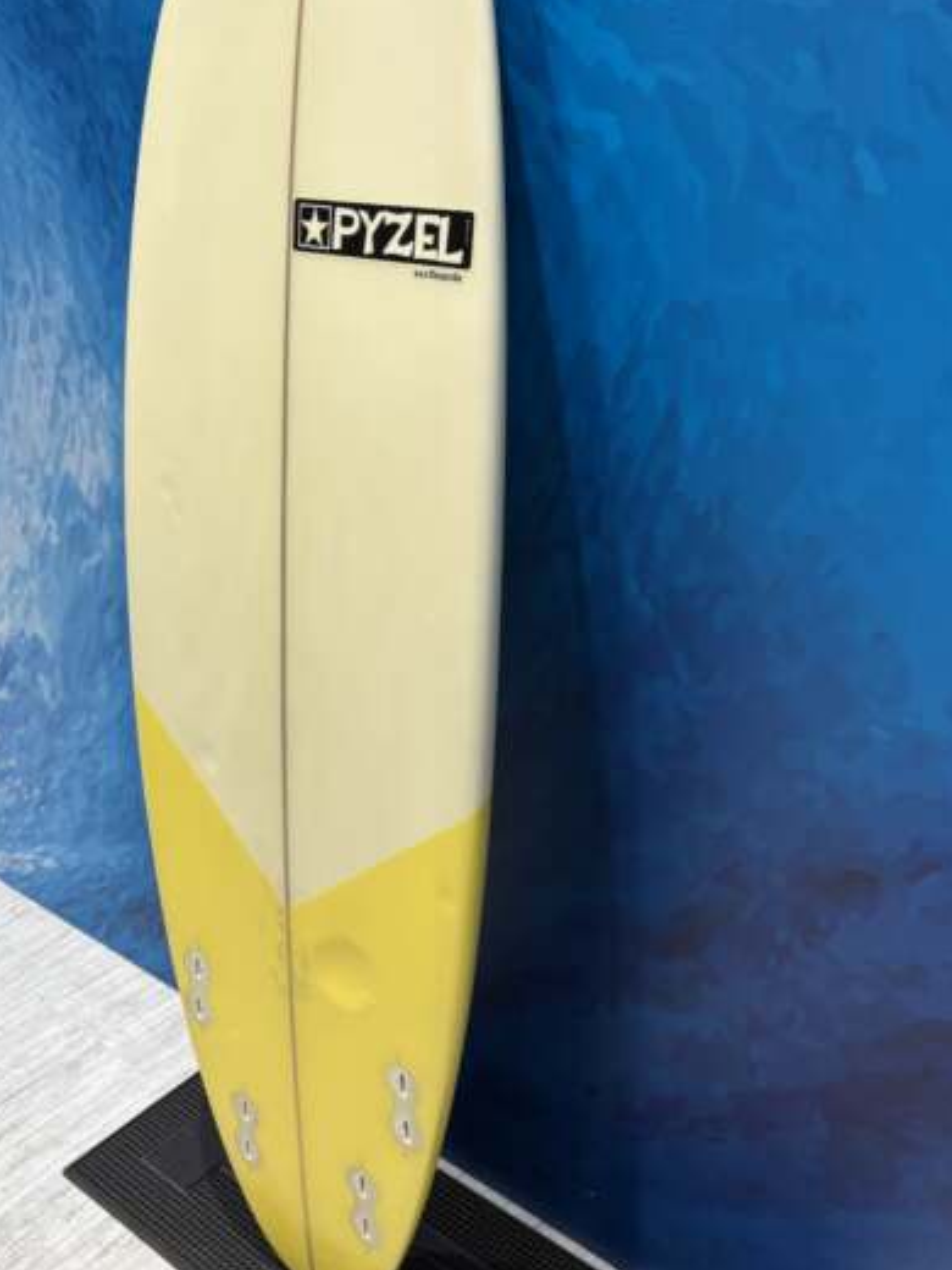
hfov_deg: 35.9
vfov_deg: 46.3
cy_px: 457
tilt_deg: -18.9
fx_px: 1467
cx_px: 405
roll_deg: +4.2
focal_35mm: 40
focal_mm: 5.96
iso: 40
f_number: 1.6
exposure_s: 1/121
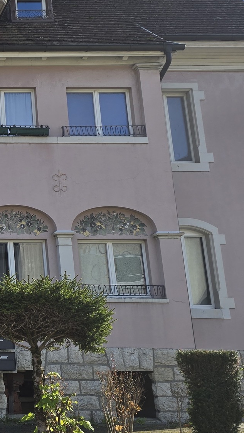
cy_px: 174
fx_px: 655
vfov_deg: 36.5
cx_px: -145
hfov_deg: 18.2
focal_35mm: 57
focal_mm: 6.3
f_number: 1.7
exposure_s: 1/427
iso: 12
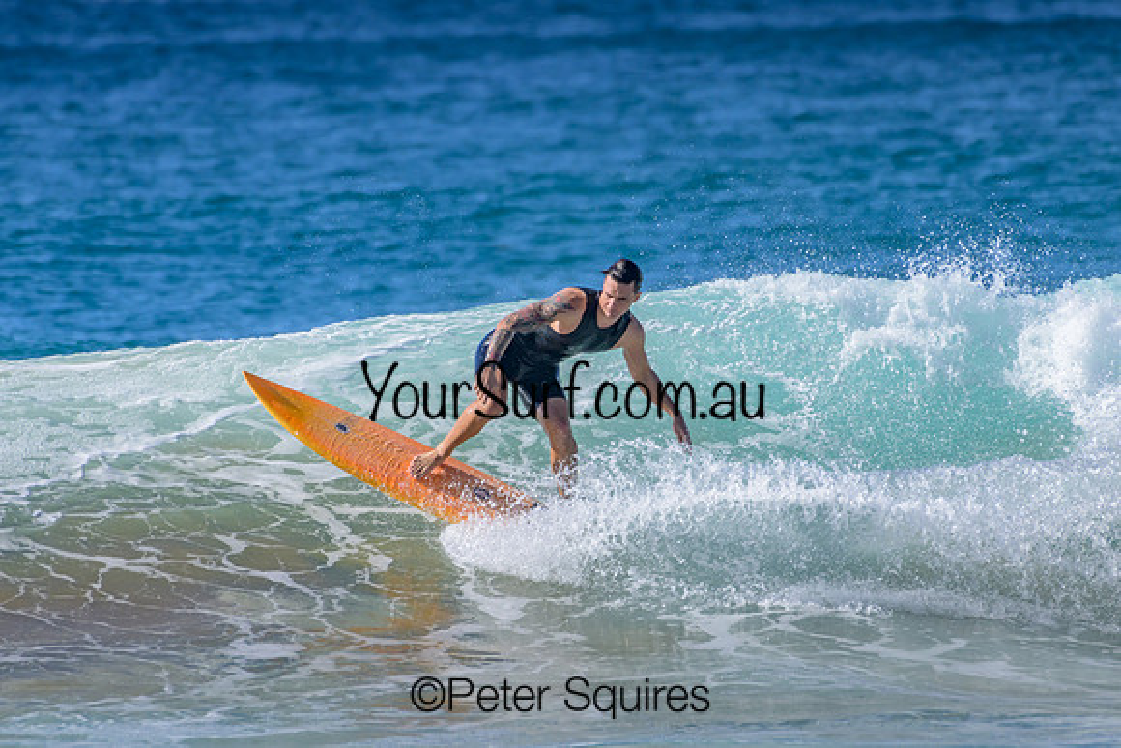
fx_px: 31145
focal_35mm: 1000
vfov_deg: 1.4
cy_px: 374
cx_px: 560
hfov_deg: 2.1
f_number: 11
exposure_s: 1/2000
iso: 1000
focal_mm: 1000
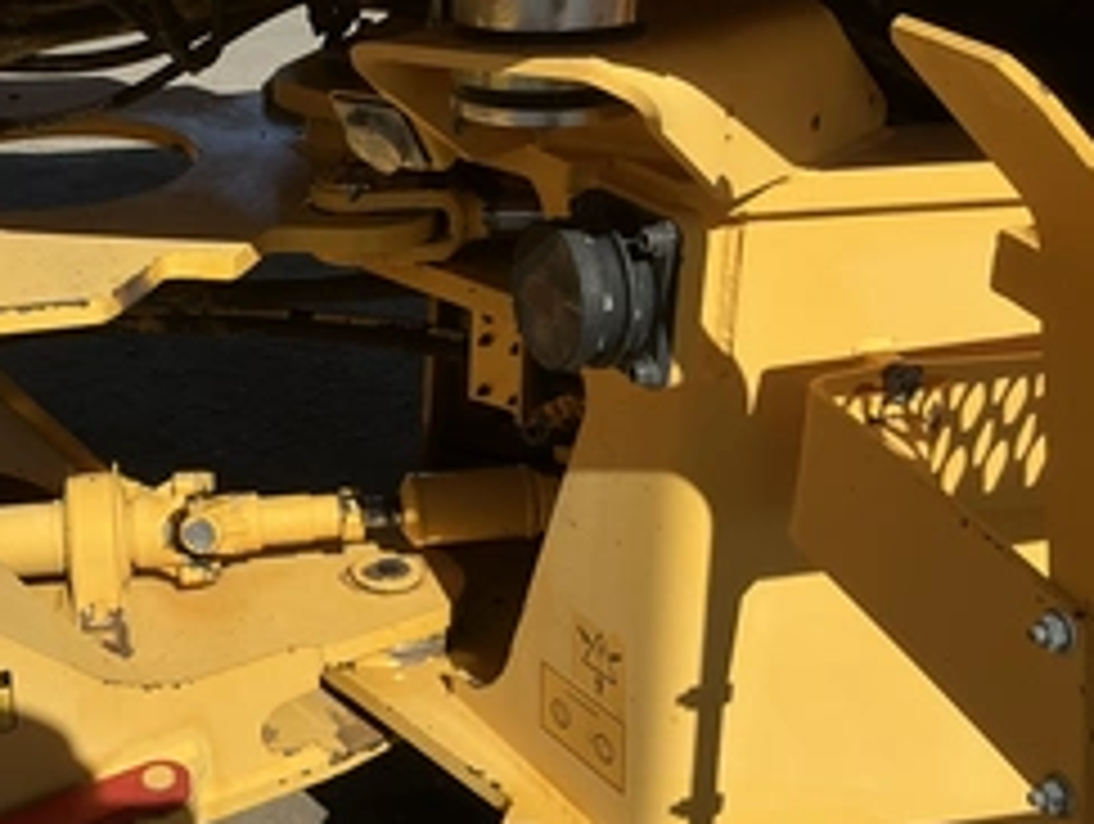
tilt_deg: -25.6
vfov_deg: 31.6
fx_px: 1456
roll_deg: +5.0
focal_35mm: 46
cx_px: 212
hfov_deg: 39.5
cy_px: 405
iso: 25
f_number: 1.8
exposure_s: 1/2801
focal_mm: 3
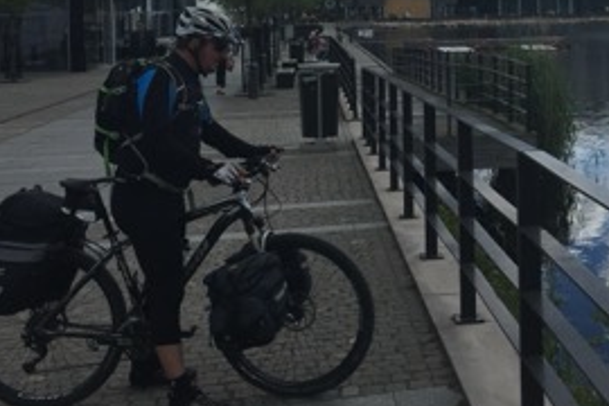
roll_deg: +0.2
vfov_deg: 22.7
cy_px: 32
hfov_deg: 33.4
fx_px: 981
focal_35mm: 58
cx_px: 492
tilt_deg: -1.4
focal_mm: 4.15
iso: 32
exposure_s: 1/2825
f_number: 2.2
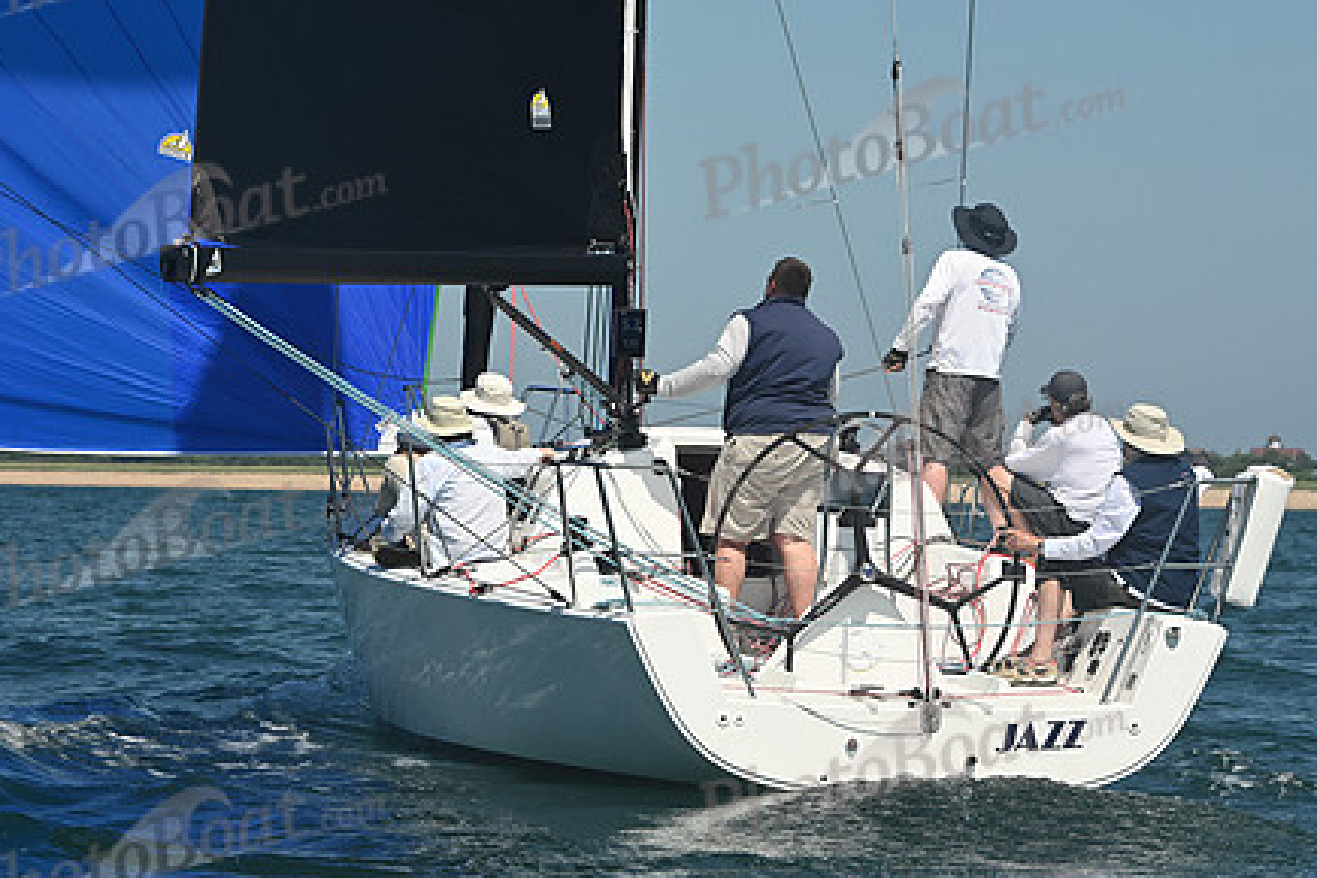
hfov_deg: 12.8
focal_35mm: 160
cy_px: 341
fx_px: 5853
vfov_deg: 8.6
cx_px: 545
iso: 320
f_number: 10
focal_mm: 120
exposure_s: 1/1000
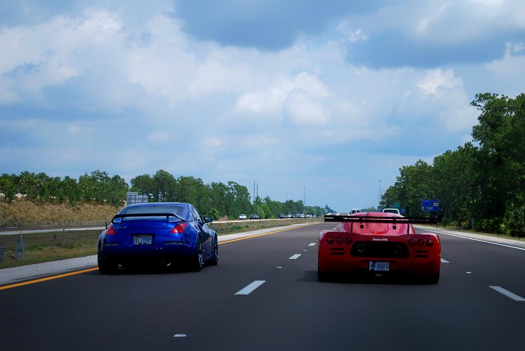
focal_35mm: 82
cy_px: 176
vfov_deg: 16.6
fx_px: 1204
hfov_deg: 24.6
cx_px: 262
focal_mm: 55
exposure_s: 1/500
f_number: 5.6
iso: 100
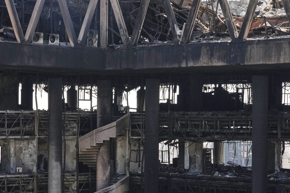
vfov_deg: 10.8
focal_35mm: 127
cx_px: 99
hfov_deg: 16.1
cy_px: 142
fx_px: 1023
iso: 1250
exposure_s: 1/800
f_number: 10
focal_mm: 77
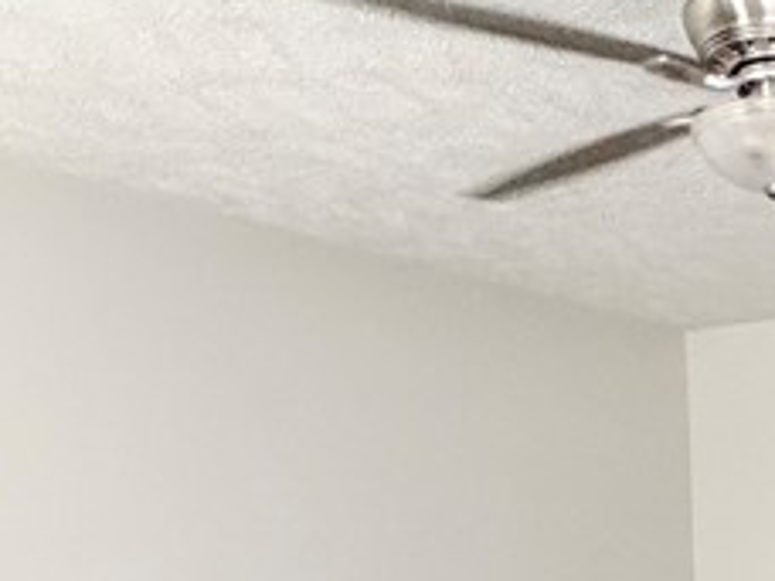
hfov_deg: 27.8
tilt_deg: -14.5
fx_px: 1410
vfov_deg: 18.9
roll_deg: +1.0
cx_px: 870
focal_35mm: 63
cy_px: 992
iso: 500
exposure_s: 1/60
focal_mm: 2.22
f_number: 2.2
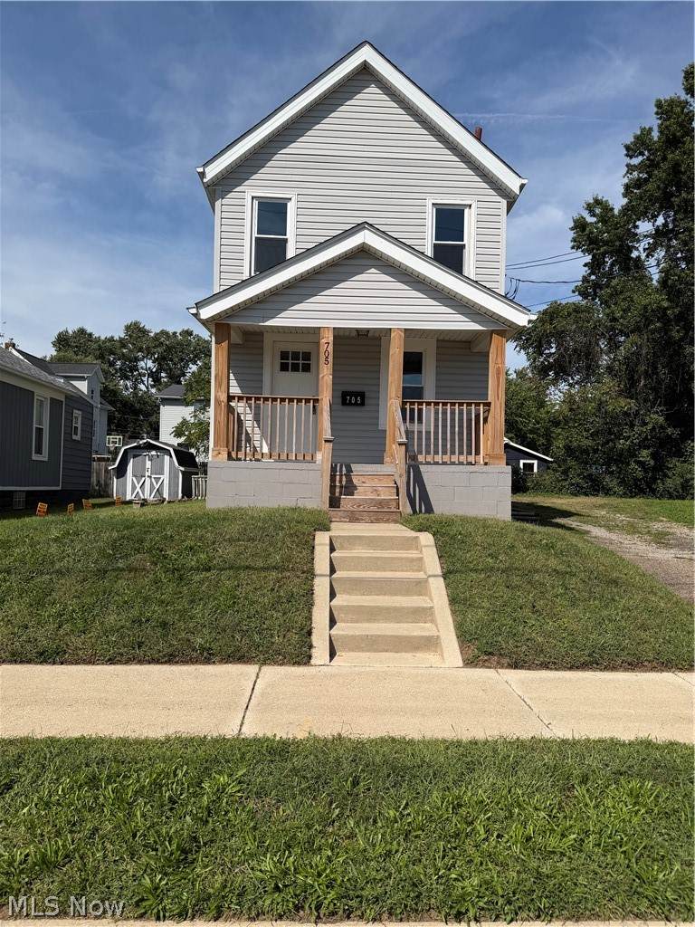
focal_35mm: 24
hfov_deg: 56.8
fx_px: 642
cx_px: 348
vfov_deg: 71.6
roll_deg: -1.2
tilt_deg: +2.0
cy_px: 464
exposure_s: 1/8130
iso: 80
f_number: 1.78
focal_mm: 6.76
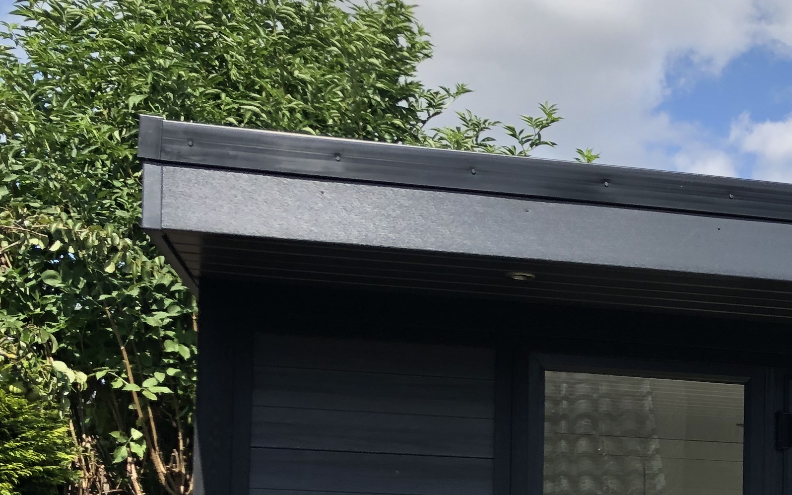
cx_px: 981
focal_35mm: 75
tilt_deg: -0.3
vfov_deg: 16.5
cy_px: 617
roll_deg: +0.1
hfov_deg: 24.6
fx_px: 1619
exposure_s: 1/1412
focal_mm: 4
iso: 20
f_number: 1.8
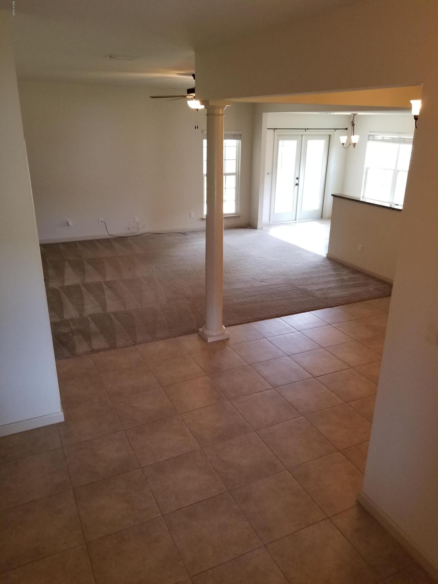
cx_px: 219
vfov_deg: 67.3
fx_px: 439
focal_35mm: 26
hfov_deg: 53.1
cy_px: 292
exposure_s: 1/60
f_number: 1.7
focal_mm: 4.3
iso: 125
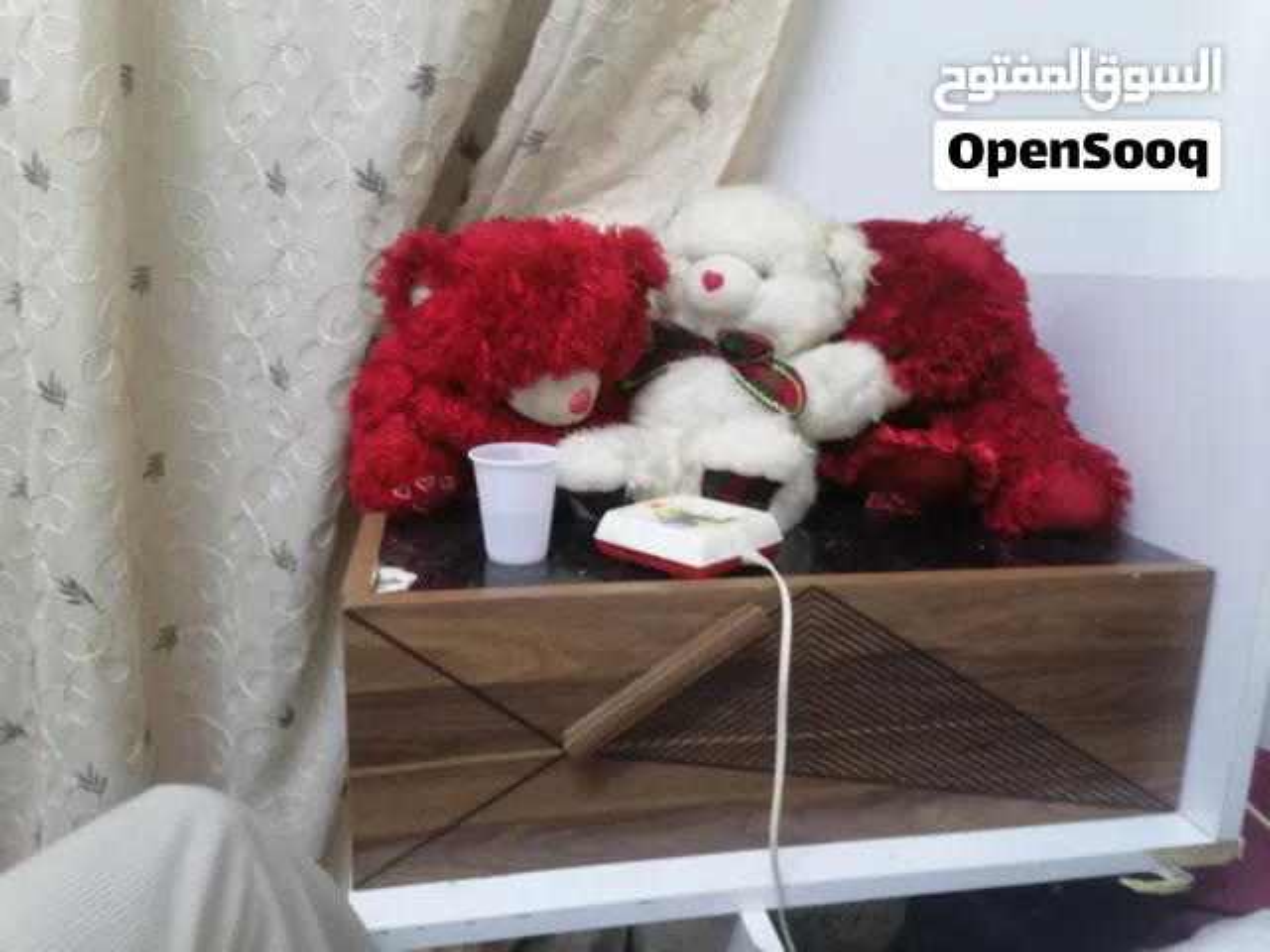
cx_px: 635
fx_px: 991
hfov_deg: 65.3
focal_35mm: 27
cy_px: 476
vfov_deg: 51.4
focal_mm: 5.3
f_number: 4
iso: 400
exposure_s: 1/25.7
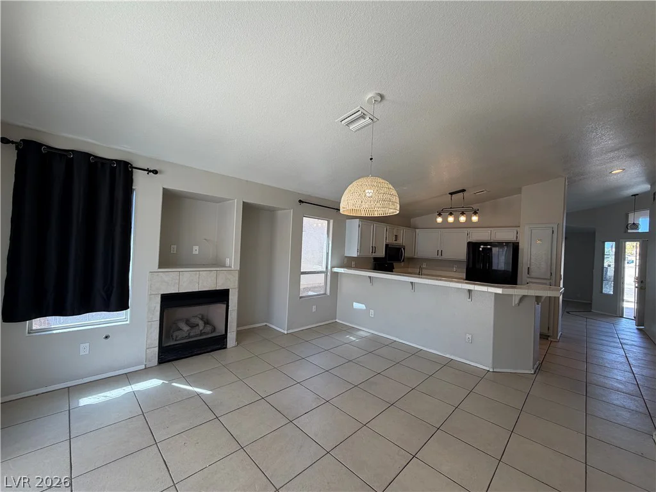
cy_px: 246
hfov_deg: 102.1
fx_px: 265
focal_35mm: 14
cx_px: 328
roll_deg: -3.3
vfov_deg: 85.7
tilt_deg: +0.4
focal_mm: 2.22
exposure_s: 1/120
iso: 80
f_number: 2.2
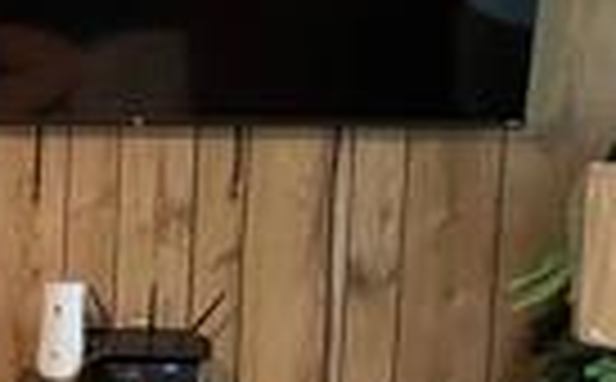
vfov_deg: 10.0
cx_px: -423
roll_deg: +0.9
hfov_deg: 14.6
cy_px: 449
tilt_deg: -8.8
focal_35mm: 129
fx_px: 2161
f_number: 1.6
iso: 640
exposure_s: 1/30
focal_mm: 4.2
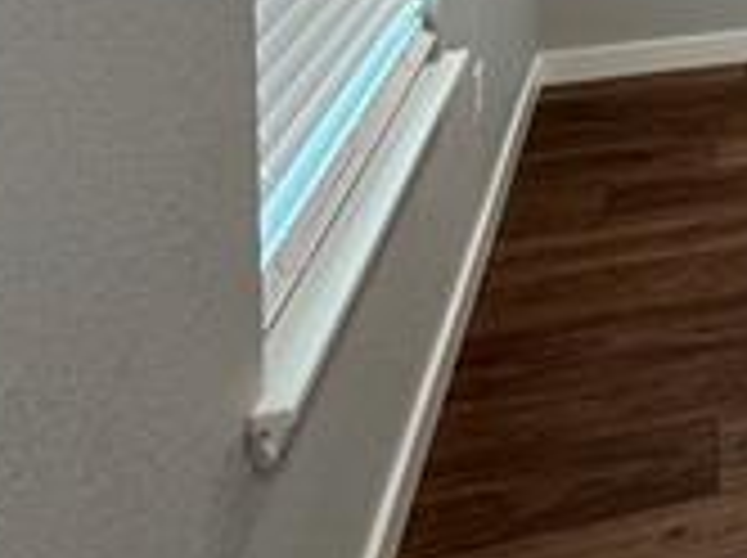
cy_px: -356
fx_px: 1164
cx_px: 1084
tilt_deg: -1.8
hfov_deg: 26.8
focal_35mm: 54
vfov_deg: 21.1
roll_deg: -1.2
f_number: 2.2
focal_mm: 2.22
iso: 320
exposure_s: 1/120
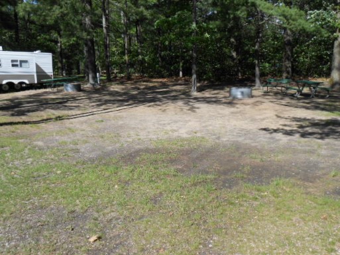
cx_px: 170
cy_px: 128
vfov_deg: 41.8
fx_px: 334
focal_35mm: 34
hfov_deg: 53.9
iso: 80
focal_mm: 6
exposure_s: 1/500
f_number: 3.9
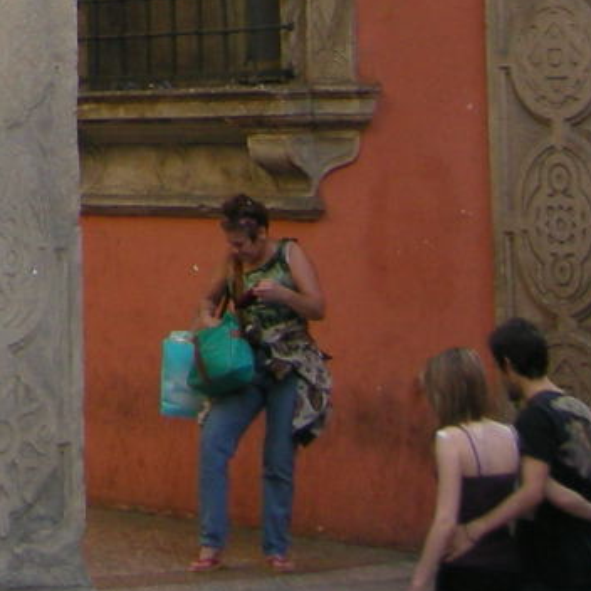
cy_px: -609
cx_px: -621
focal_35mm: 185
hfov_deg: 8.9
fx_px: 3573
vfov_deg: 8.9
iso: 82
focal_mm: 7.5
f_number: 2.7
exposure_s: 1/57.2
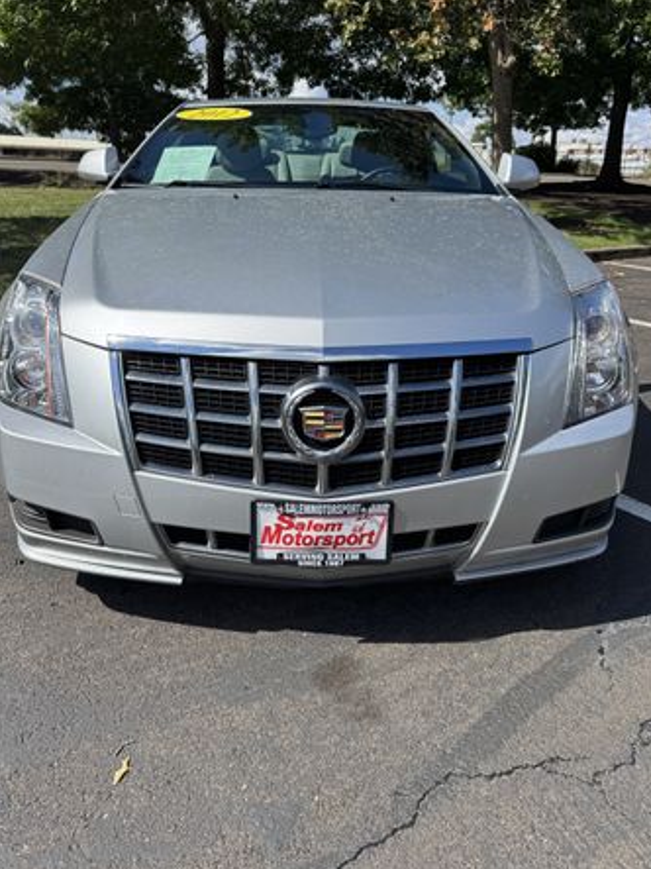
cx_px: 320
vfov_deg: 67.2
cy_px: 406
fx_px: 652
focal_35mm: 26
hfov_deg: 53.0
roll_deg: -0.5
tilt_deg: -20.4
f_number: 1.78
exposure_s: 1/3802
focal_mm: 6.76
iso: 80
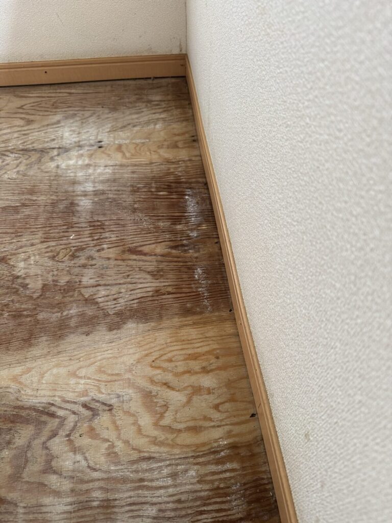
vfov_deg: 71.6
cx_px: 196
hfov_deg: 56.8
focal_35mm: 24
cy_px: 262
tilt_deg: -50.9
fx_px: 362
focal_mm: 6.76
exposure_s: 1/108
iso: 200
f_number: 1.78
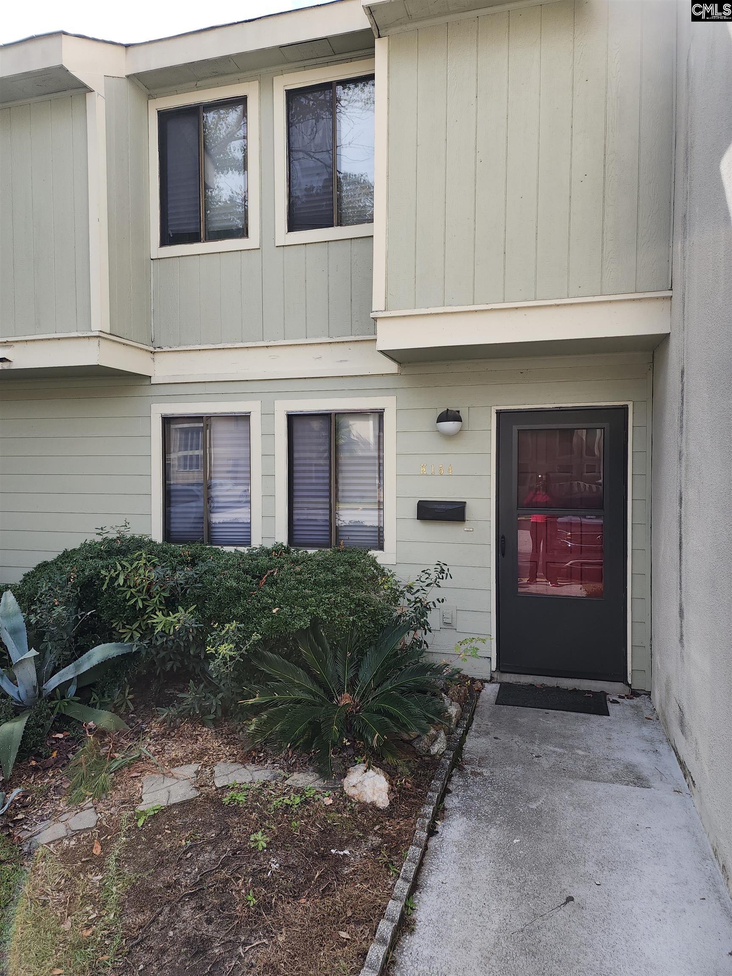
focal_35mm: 23
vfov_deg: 73.9
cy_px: 488
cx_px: 366
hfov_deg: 58.9
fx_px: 648
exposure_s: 1/345
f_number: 1.8
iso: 12
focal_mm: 6.4
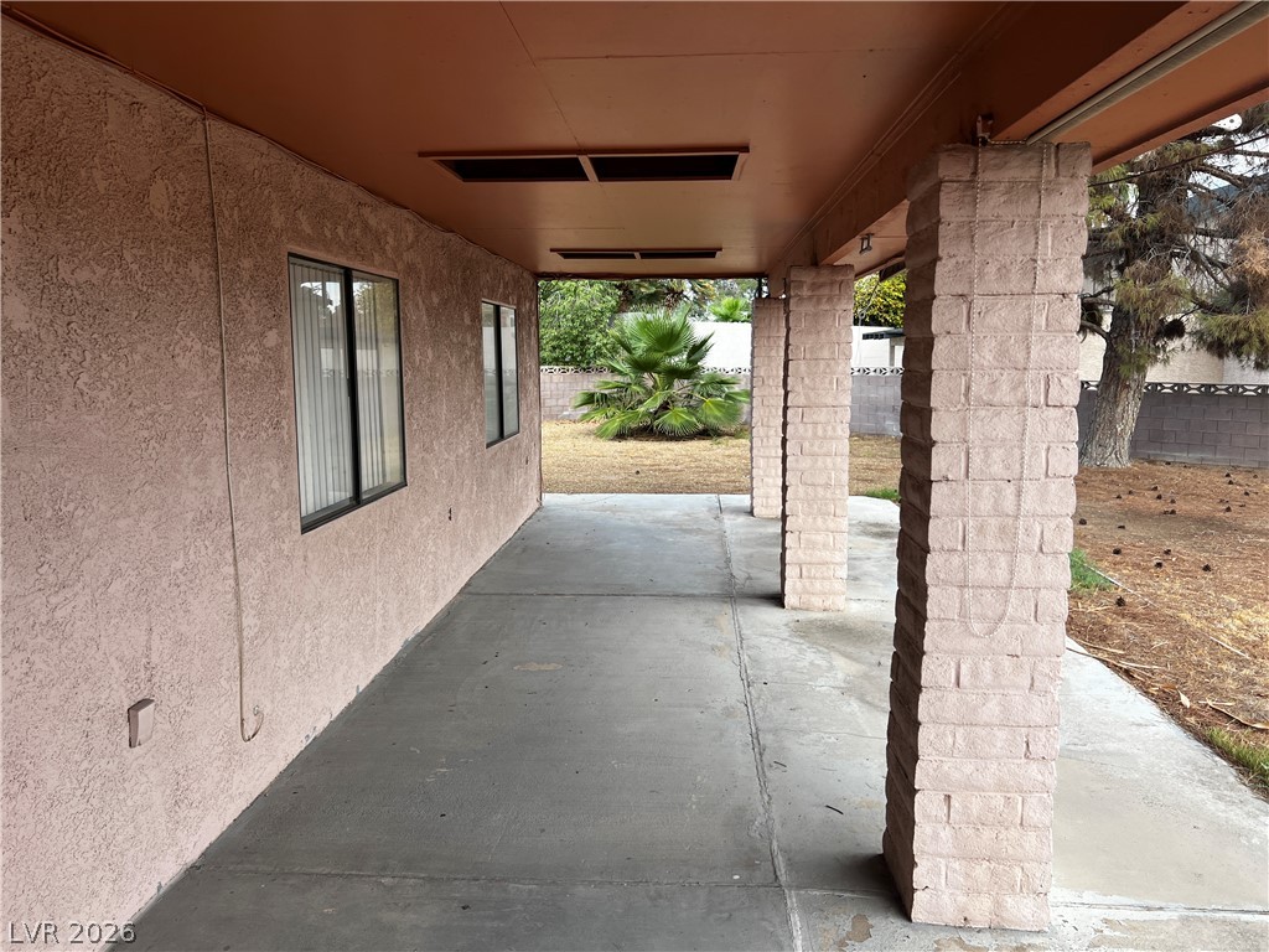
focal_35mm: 26
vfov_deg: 53.1
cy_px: 476
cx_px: 634
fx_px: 953
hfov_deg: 67.3
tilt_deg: -7.9
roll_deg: -0.2
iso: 50
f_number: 1.5
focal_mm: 5.7
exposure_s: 1/814
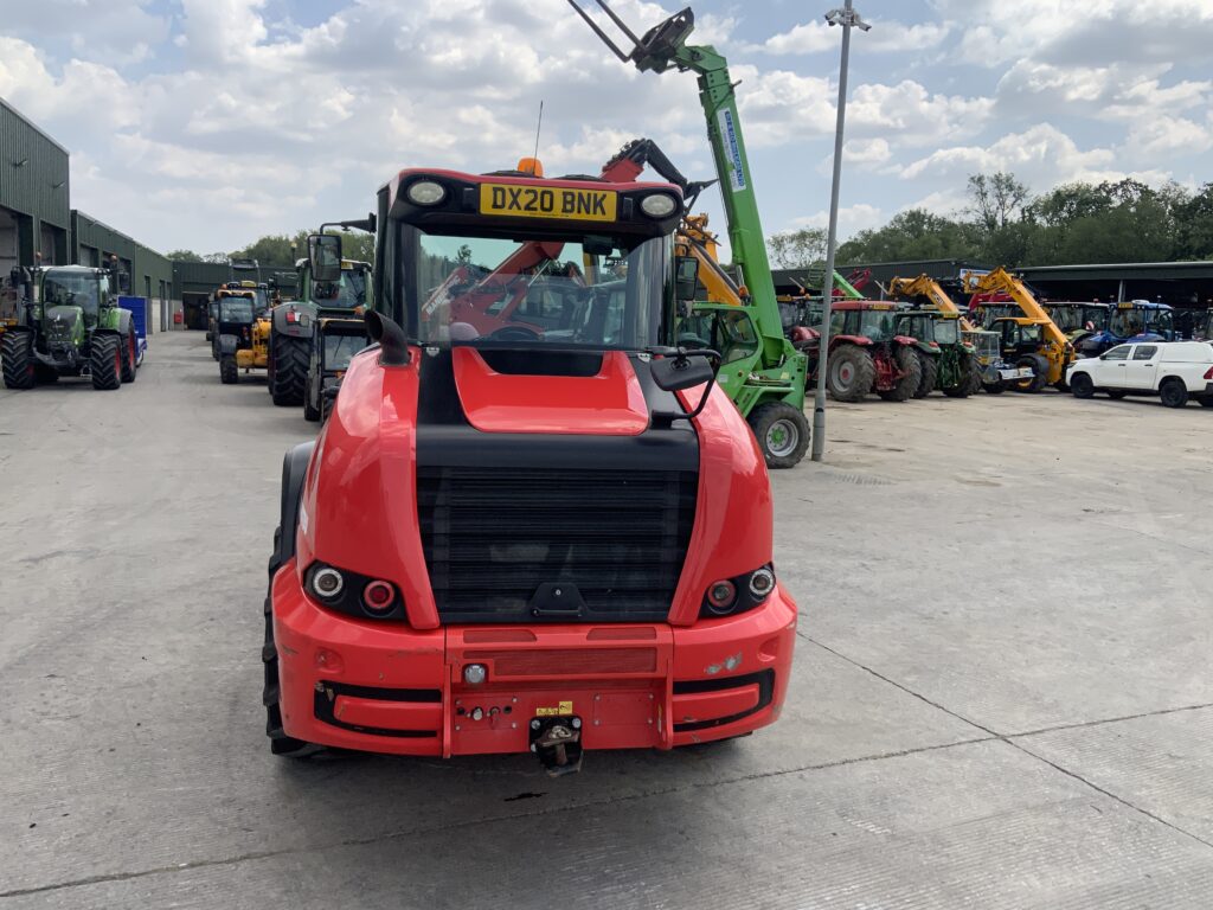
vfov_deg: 48.2
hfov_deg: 61.7
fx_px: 1016
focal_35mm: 29
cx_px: 606
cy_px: 455
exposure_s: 1/1490
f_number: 1.8
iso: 16
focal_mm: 3
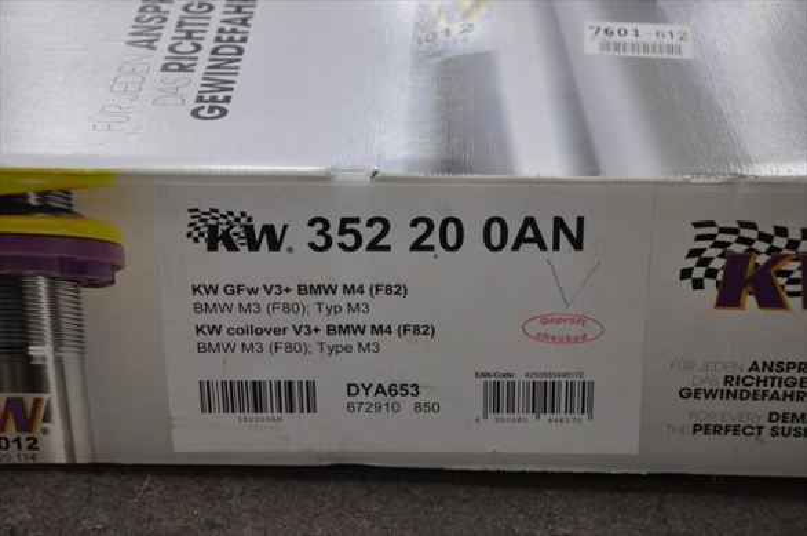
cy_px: 268
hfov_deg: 26.0
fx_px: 1746
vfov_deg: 17.4
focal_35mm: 78
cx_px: 404
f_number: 5
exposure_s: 1/25
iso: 400
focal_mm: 52
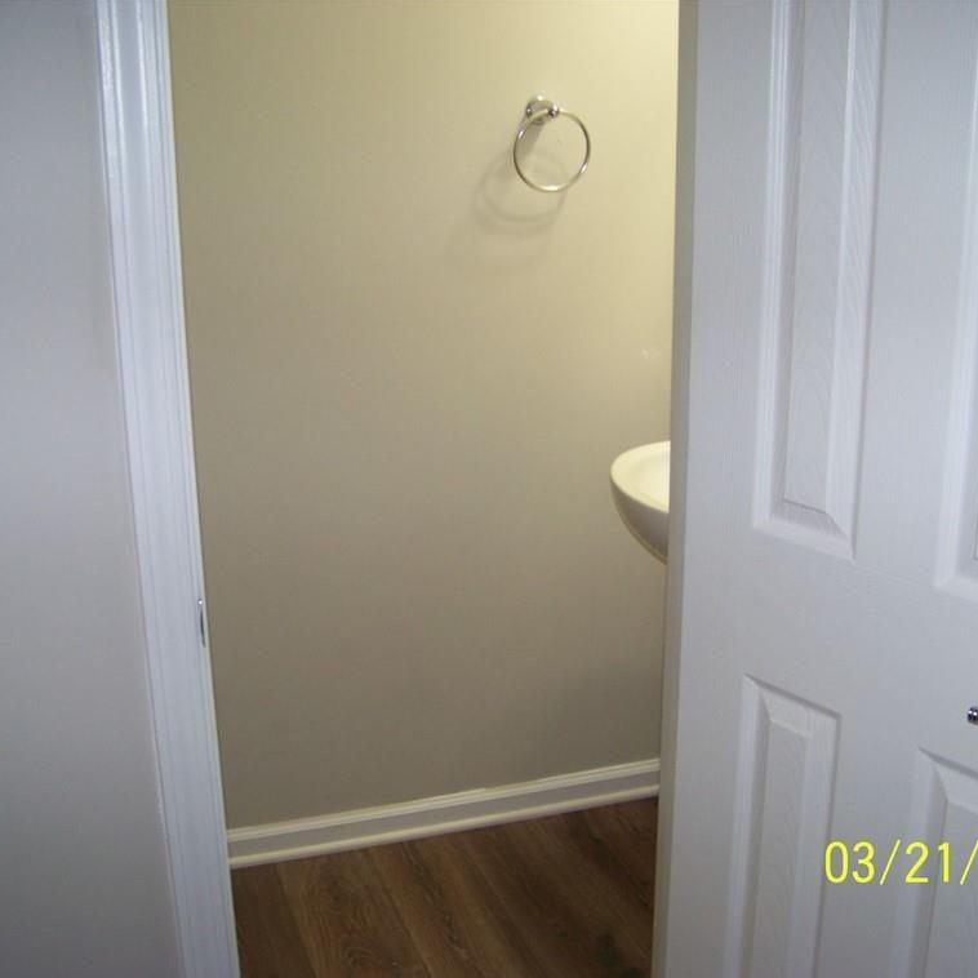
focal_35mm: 43
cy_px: 493
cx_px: 506
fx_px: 1374
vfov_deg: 39.2
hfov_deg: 39.2
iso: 64
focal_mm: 5.85
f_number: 2.8
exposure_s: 1/30
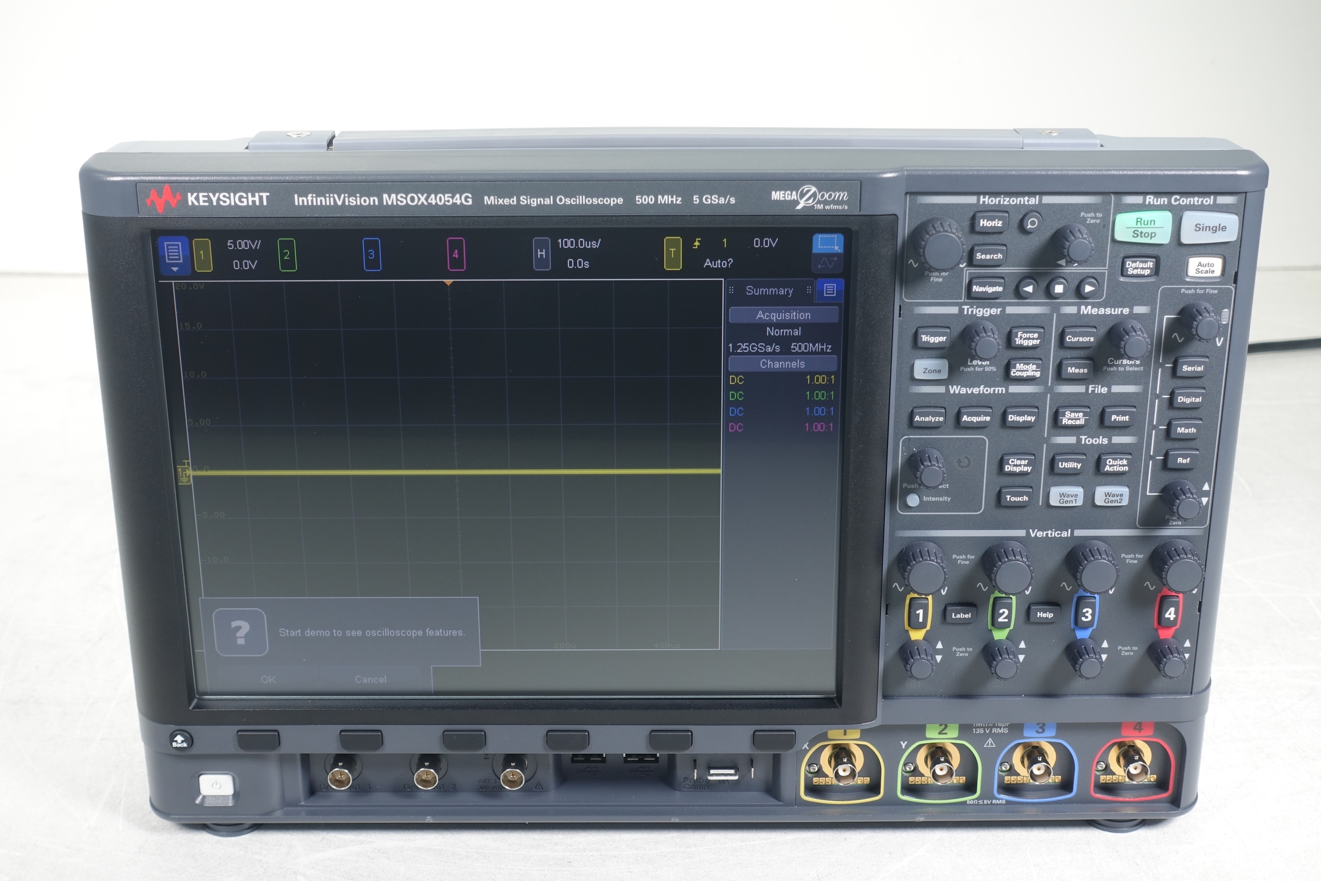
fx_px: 1871
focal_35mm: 51
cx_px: 660
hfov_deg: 38.9
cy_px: 440
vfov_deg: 26.5
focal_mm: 18.7
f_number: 4
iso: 125
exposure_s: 1/80
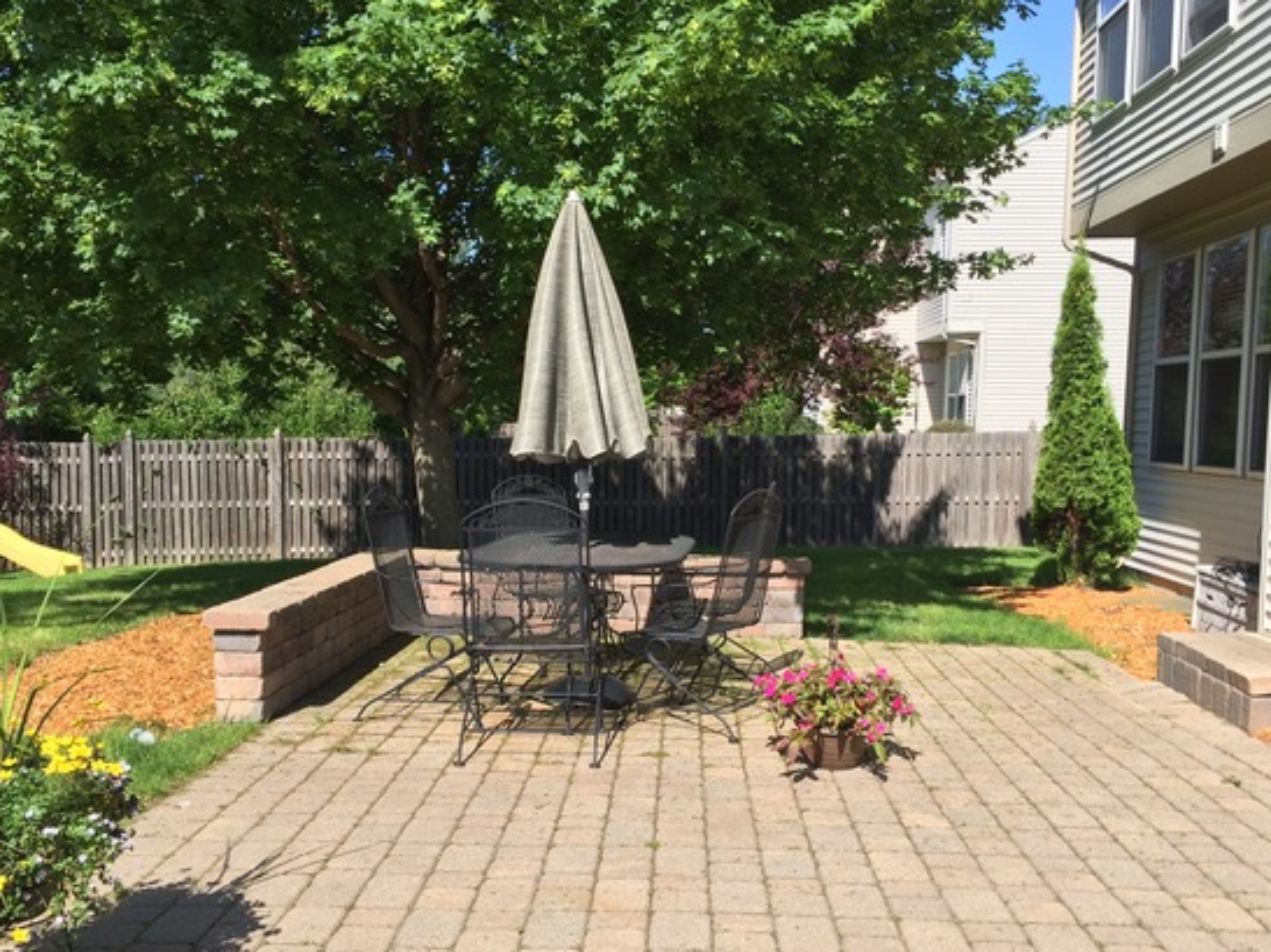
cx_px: 636
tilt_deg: -4.6
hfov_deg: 54.0
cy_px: 528
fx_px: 1248
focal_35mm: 34
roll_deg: -0.8
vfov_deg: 41.7
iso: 32
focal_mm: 4.15
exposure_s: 1/1236
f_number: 2.2
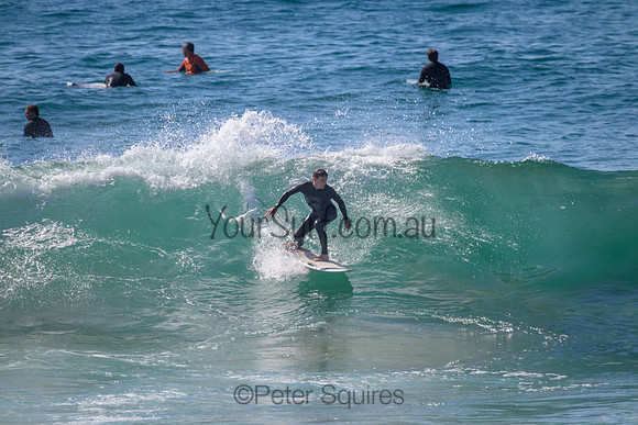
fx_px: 14180
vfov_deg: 1.7
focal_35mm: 800
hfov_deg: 2.6
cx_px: 319
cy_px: 212
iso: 900
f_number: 11
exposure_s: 1/2000
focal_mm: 800
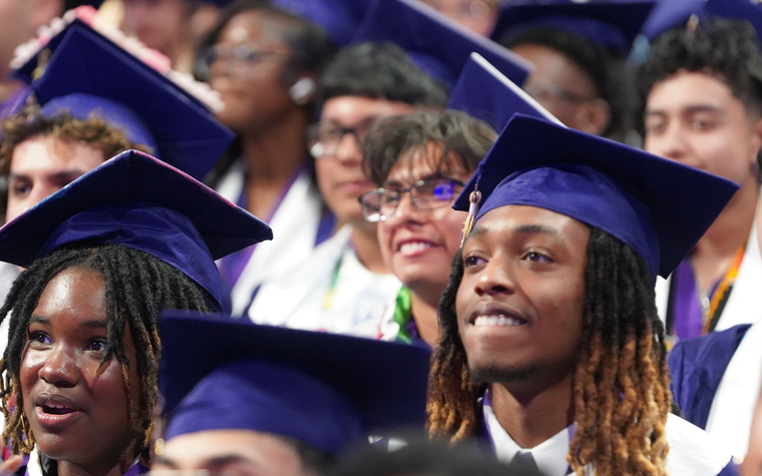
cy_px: 316
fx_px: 5649
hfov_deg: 7.7
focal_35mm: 272
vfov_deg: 4.8
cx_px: 338
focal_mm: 198
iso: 8000
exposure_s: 1/200
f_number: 4
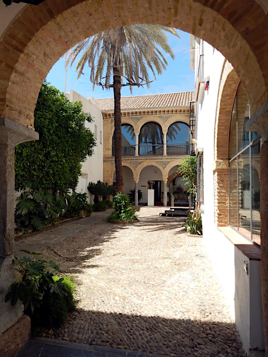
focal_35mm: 23
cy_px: 178
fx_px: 237
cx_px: 134
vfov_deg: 73.9
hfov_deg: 58.9
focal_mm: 4
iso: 125
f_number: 3
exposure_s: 1/1000
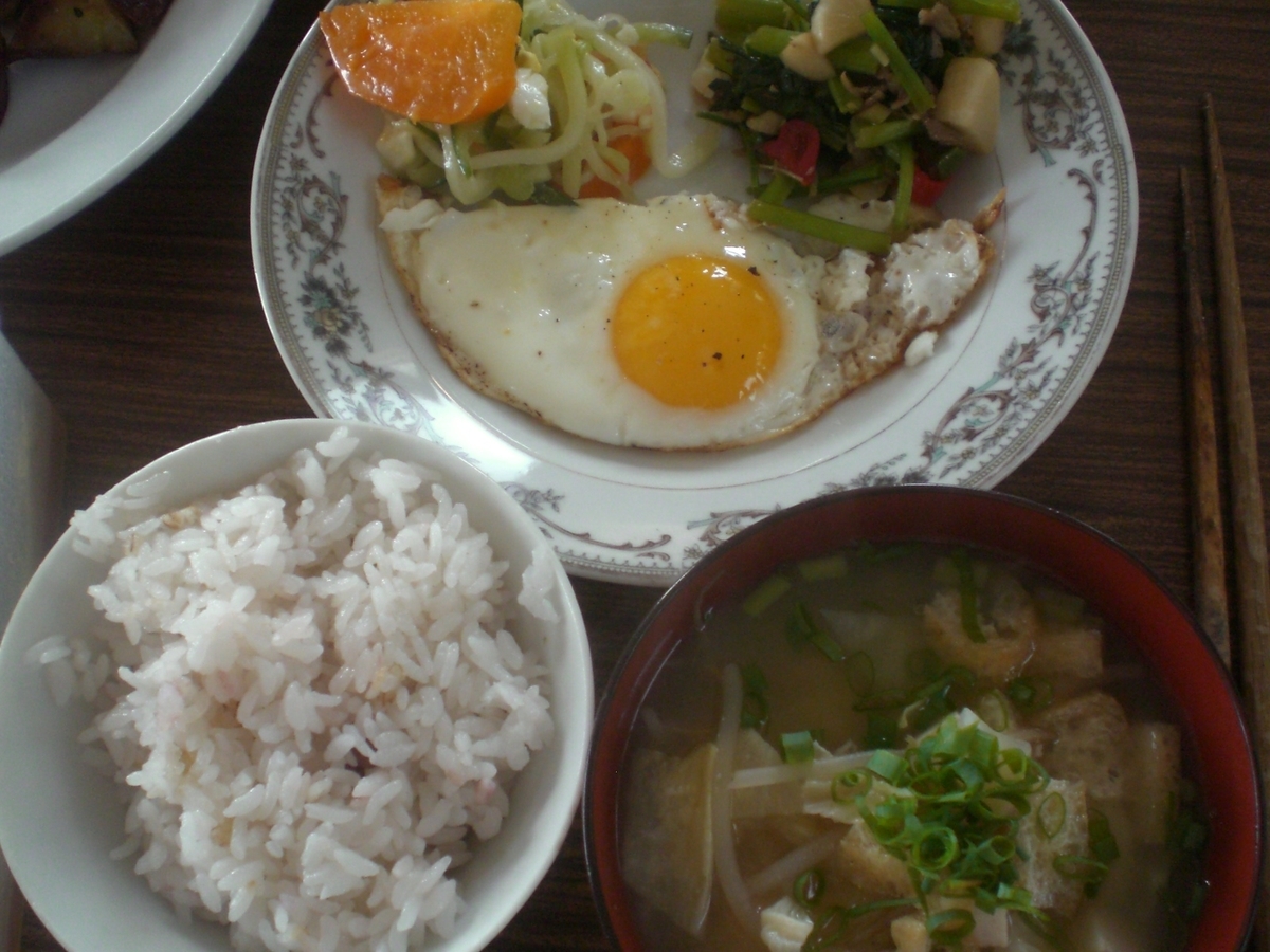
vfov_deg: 37.7
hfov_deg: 49.0
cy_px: 476
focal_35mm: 38
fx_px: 1394
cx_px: 635
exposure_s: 1/30
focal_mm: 6.3
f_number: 3.1
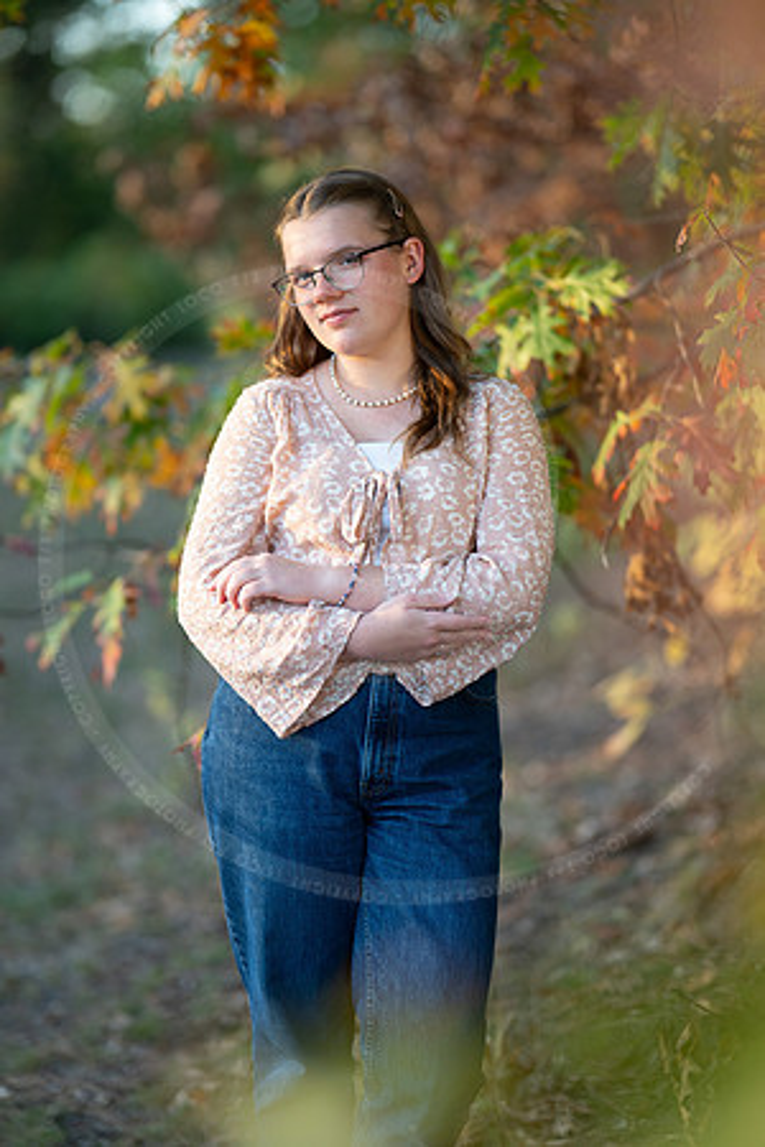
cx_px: 382
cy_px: 574
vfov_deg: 23.9
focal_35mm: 85
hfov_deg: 16.1
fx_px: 2709
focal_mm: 85
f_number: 1.2
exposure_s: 1/640
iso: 160
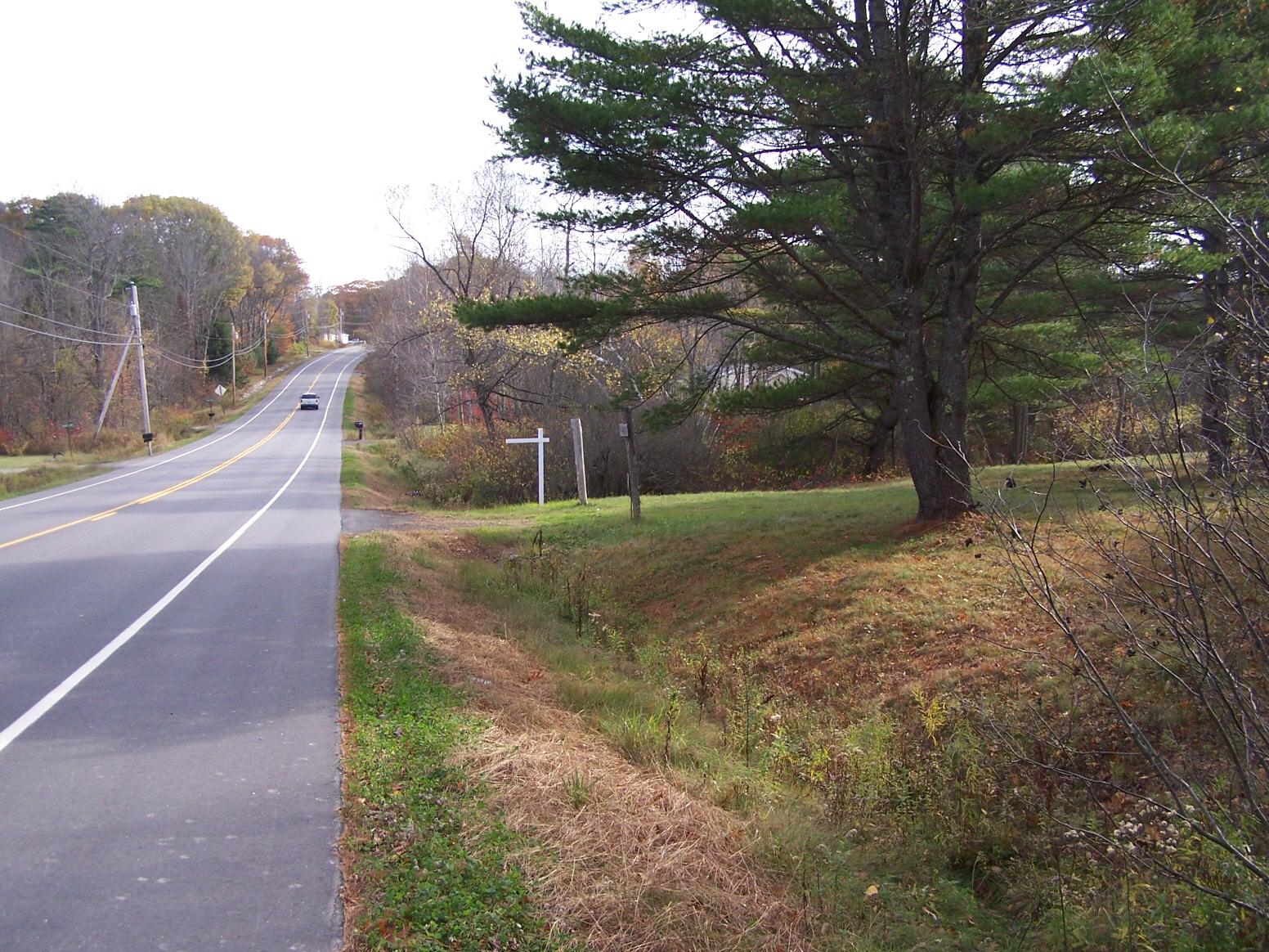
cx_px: 634
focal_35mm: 38
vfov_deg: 37.7
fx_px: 1393
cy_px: 476
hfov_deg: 49.0
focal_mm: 6.3
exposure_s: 1/400
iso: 80
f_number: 2.8
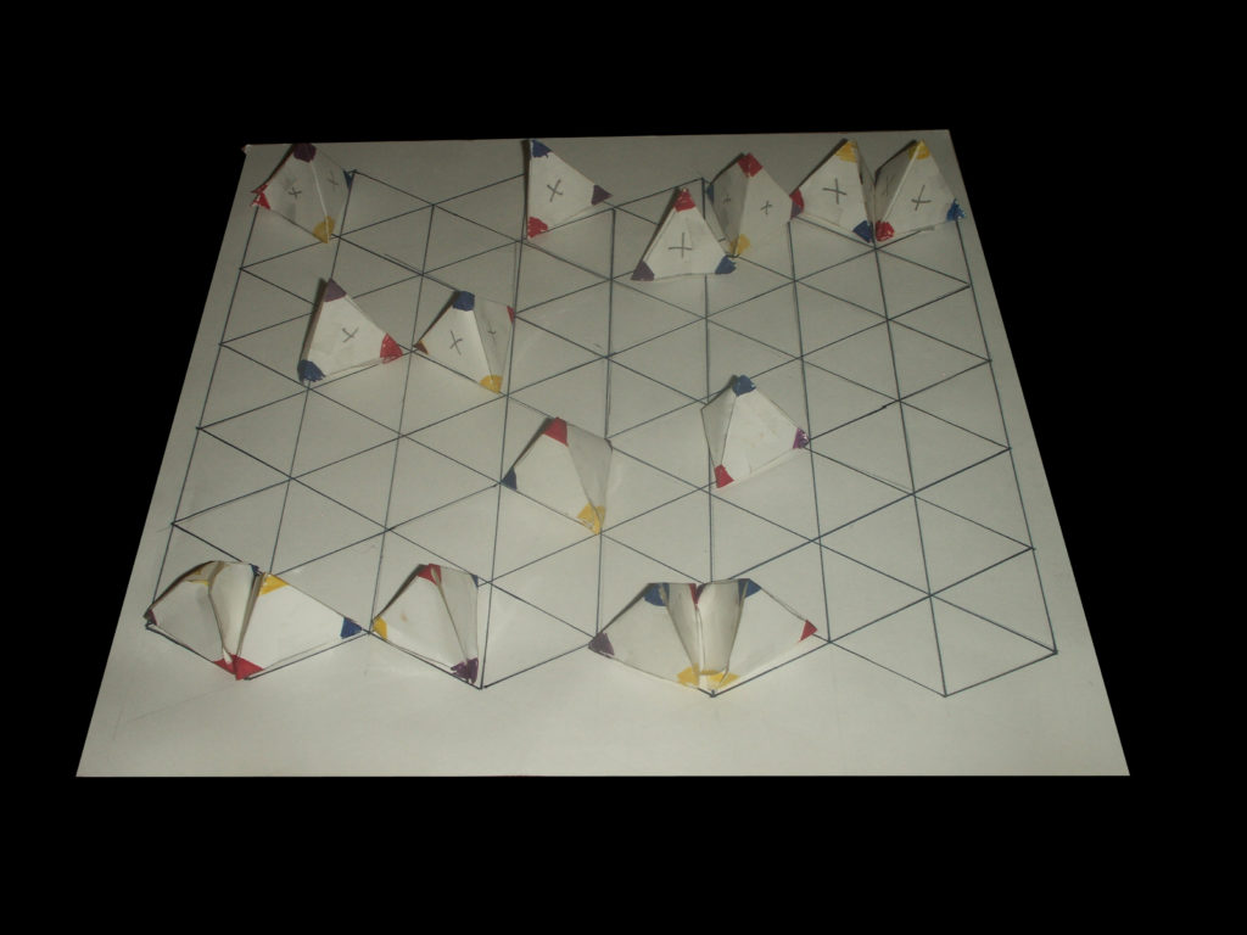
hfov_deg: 50.1
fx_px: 1333
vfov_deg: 38.7
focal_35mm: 37
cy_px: 468
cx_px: 624
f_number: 7.1
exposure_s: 1/40
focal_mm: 7.7
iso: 50
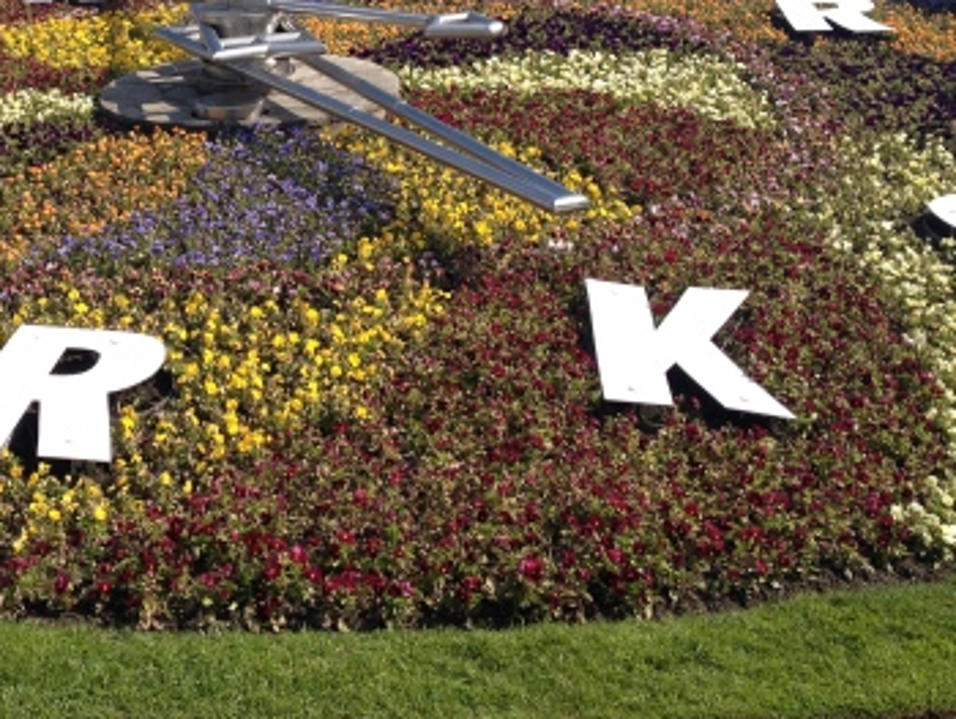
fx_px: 1769
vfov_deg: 22.7
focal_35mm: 64
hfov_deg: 29.8
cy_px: 183
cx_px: 259
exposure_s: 1/1255
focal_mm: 4.28
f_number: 2.4
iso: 50
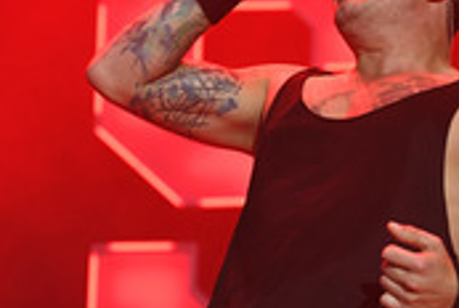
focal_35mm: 182
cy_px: 223
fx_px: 2324
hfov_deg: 11.2
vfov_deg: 7.6
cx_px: 383
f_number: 4
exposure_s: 1/400
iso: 1600
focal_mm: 70
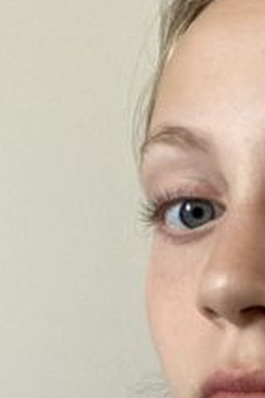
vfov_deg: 22.8
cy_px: 312
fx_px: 972
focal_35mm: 88
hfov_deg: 15.1
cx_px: 302
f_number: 2.2
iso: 160
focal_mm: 2.71
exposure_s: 1/50
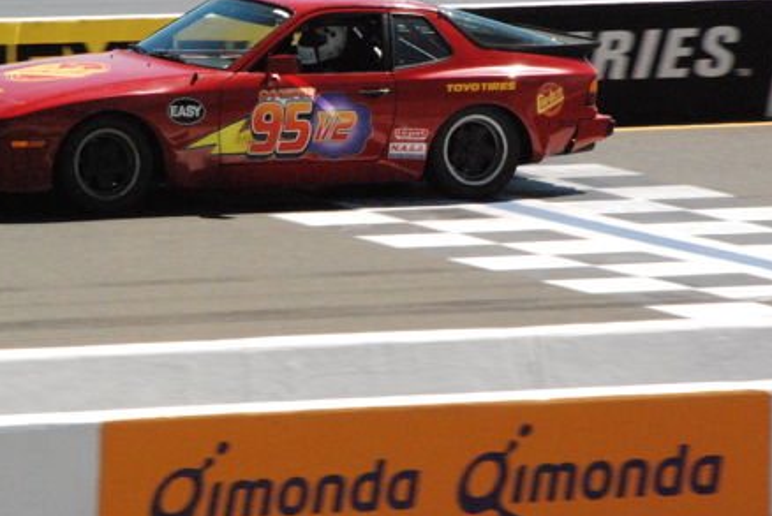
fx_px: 9402
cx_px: 267
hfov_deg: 4.7
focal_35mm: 438
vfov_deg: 3.1
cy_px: 192
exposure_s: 1/640
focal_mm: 200
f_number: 29
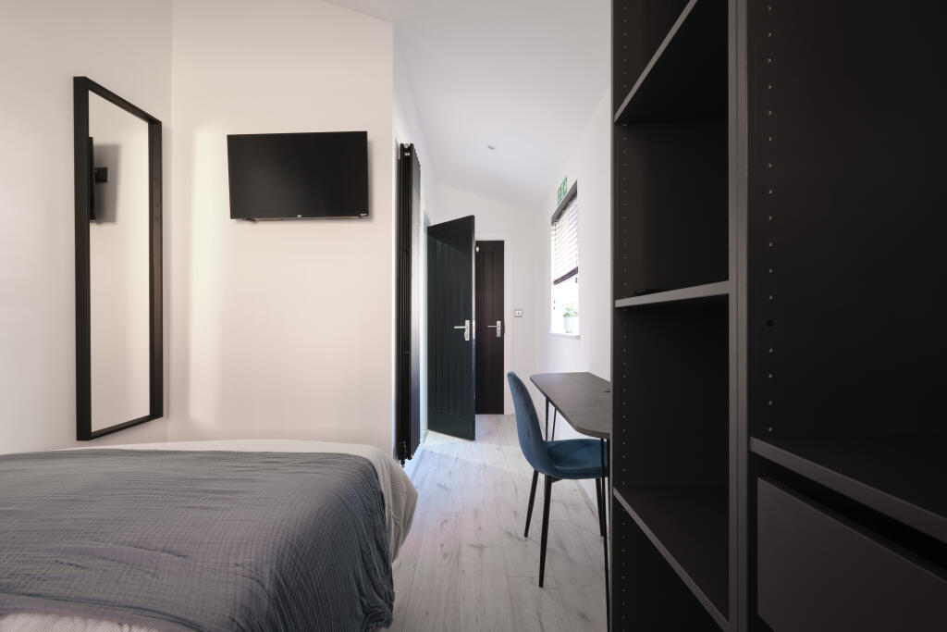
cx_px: 474
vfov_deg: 77.3
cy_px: 316
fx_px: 395
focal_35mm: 15
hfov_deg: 100.4
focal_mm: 10
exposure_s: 1.2
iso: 125
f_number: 11
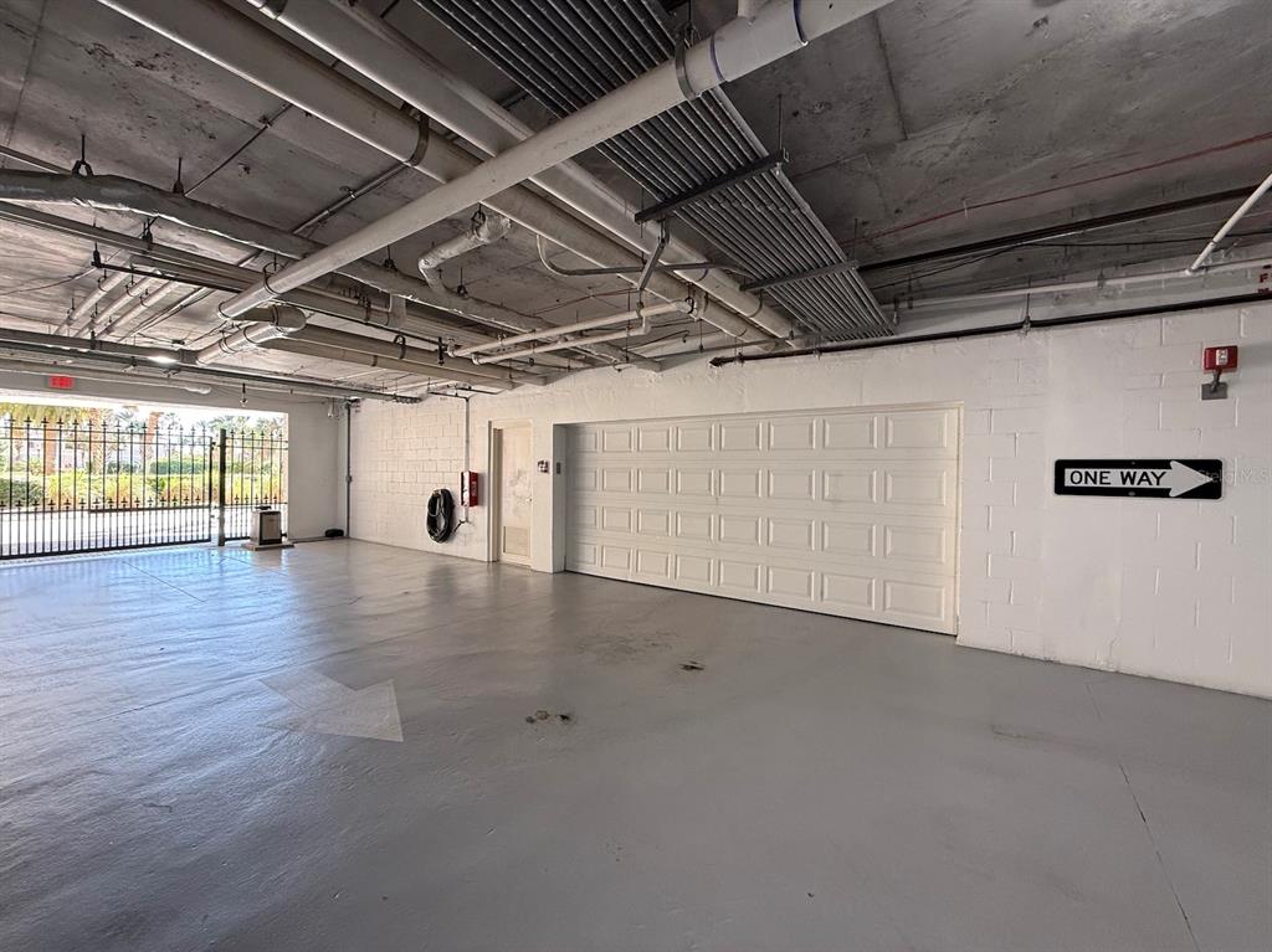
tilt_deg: -0.3
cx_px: 636
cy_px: 476
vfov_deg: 85.6
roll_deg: -1.2
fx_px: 514
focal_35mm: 14
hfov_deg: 102.1
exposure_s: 1/99
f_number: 2.2
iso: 250
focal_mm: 2.22
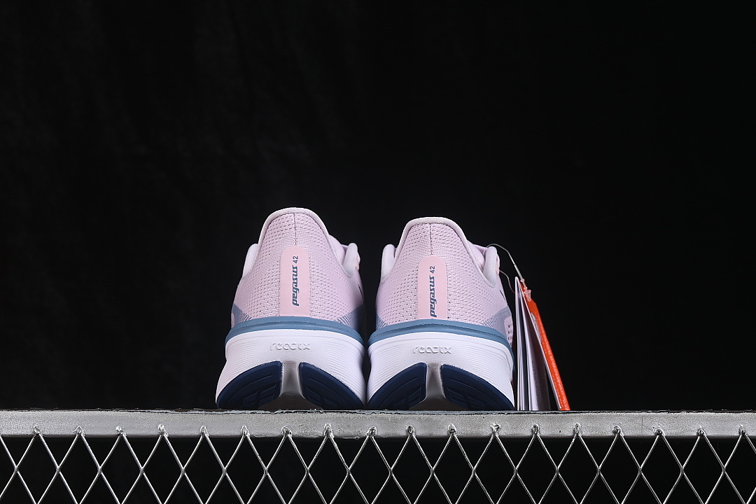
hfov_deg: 27.0
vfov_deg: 18.2
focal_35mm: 75
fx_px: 1575
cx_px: 378
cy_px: 252
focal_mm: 50
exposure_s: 1/80
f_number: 8
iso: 160
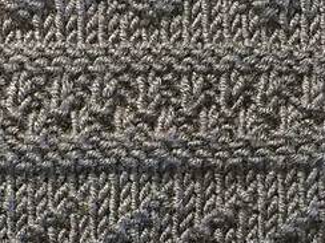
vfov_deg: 18.9
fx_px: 714
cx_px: 190
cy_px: 232
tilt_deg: -84.5
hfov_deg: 25.6
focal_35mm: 76
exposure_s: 1/4
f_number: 2.2
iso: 125
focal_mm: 4.15
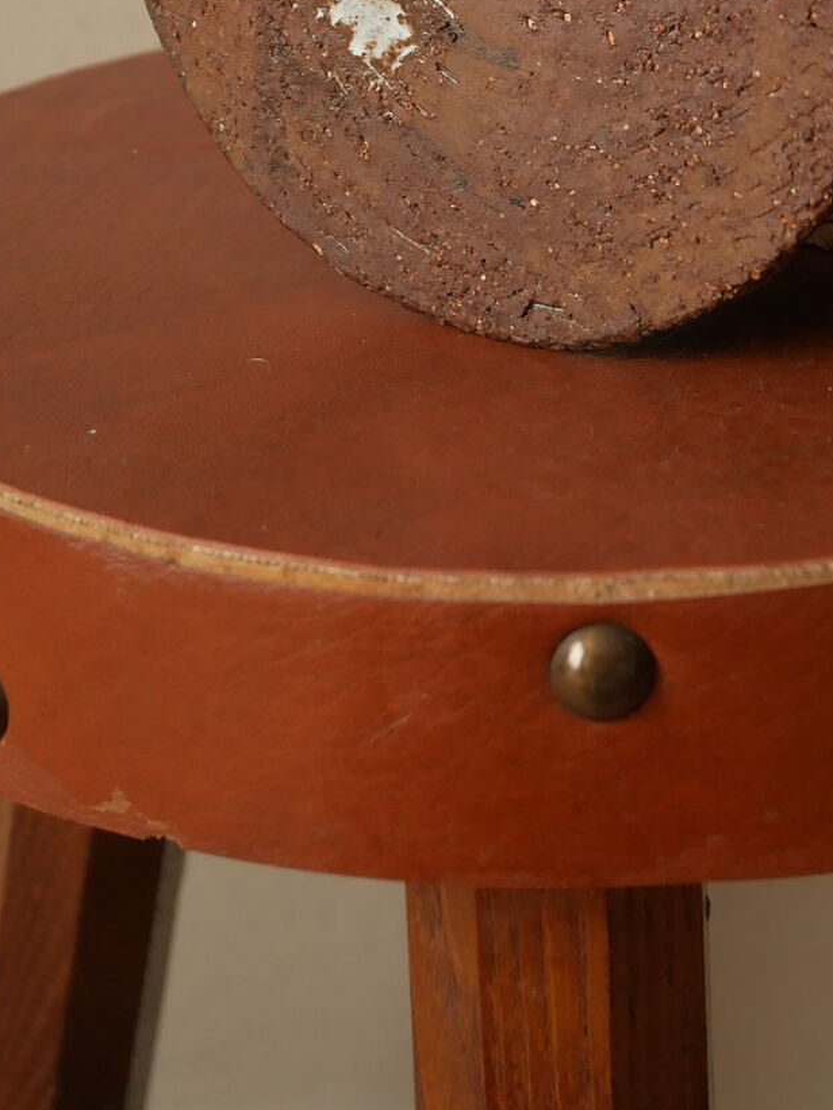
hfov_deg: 18.8
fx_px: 2502
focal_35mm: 78
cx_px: 614
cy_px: -237
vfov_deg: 22.9
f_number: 4
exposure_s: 1/60
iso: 500
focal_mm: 16
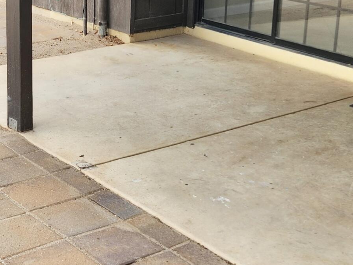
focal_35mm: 77
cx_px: 99
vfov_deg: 19.0
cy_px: 69
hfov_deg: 25.1
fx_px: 785
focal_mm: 5.4
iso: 20
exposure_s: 1/195
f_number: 1.8
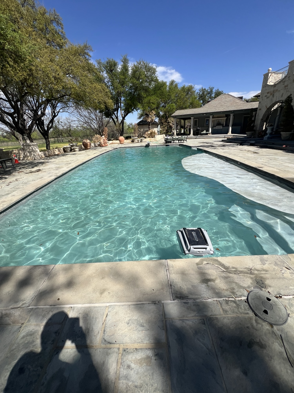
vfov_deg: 106.2
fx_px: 147
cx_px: 147
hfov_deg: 89.9
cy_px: 196
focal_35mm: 13
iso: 32
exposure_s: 1/2137
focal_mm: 1.57
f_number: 1.8
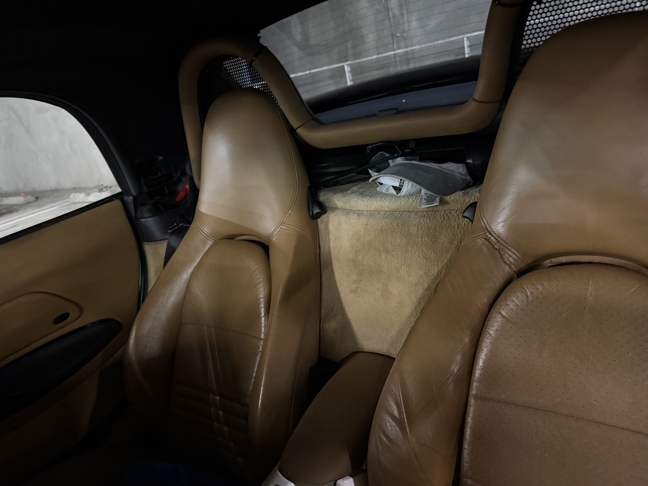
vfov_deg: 56.8
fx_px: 449
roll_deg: +11.7
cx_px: 324
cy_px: 243
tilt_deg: -19.8
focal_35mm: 24
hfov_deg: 71.6
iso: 1600
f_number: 1.78
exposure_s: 1/30
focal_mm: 6.76
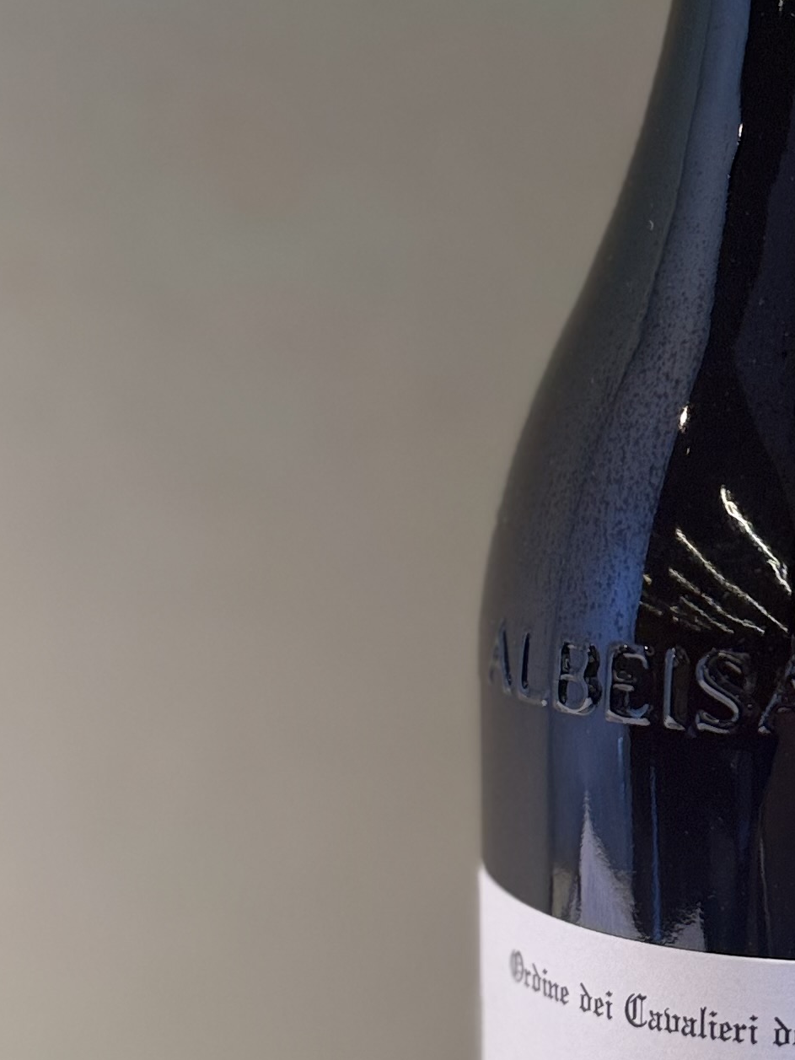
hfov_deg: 18.3
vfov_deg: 25.3
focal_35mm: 77
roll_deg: -0.4
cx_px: 900
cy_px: 537
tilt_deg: -8.5
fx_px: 2357
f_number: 1.78
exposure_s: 1/100
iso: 125
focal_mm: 6.76
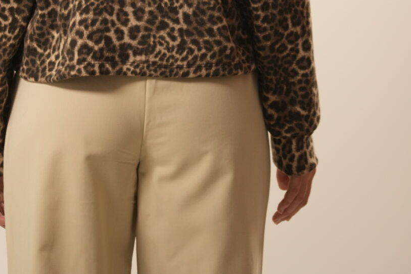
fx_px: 3288
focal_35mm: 288
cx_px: 121
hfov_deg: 7.1
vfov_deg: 4.7
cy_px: -175
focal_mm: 130
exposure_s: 1/125
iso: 1250
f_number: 4
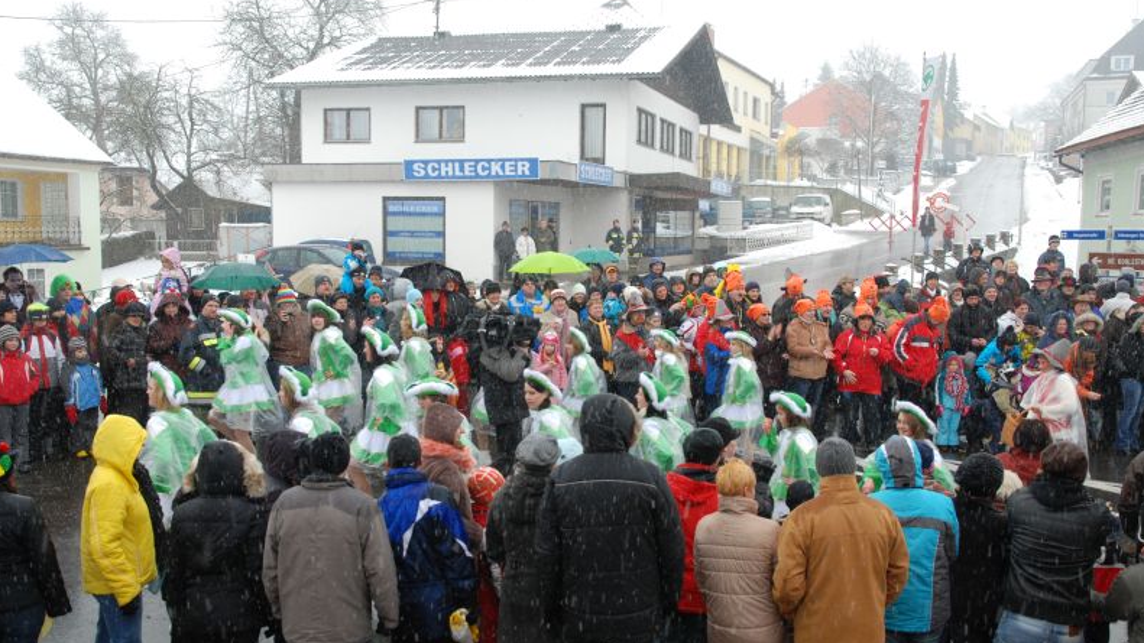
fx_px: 1062
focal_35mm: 35
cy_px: 342
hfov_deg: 56.6
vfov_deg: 33.7
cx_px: 574
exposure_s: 1/100
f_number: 8
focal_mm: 22
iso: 250
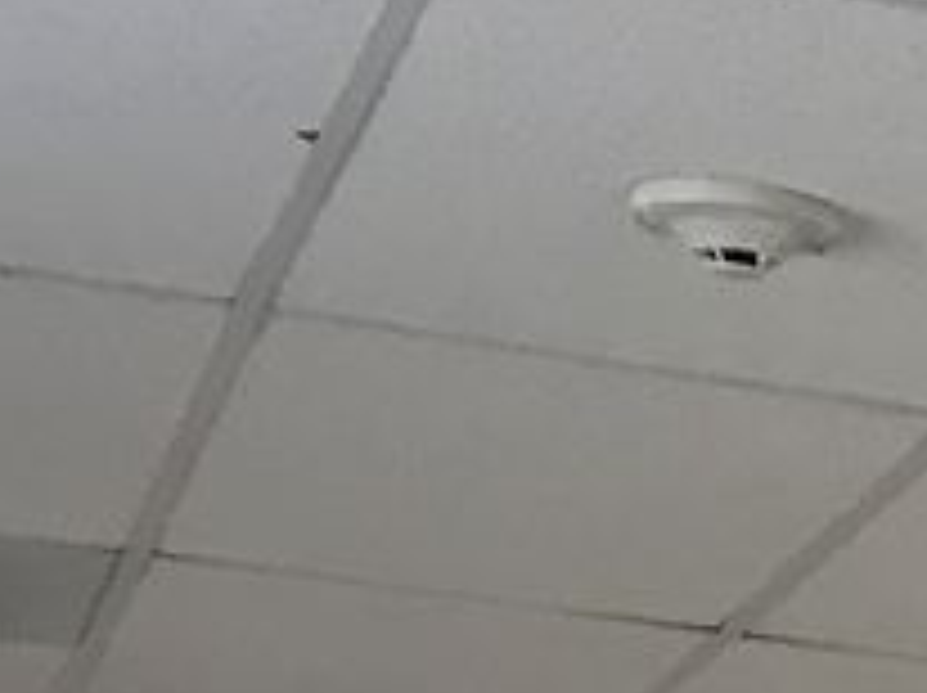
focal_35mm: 207
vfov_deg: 6.3
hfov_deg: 8.6
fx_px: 5537
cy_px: 2466
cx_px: 2336
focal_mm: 3.99
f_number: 1.8
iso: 40
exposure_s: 1/17
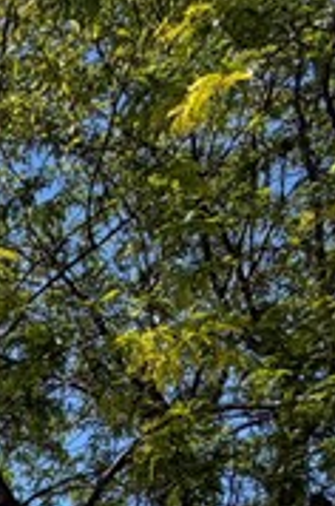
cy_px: 807
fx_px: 1177
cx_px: -429
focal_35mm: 84
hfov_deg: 13.0
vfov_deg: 20.1
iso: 20
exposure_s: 1/876
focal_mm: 2.22
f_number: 2.2
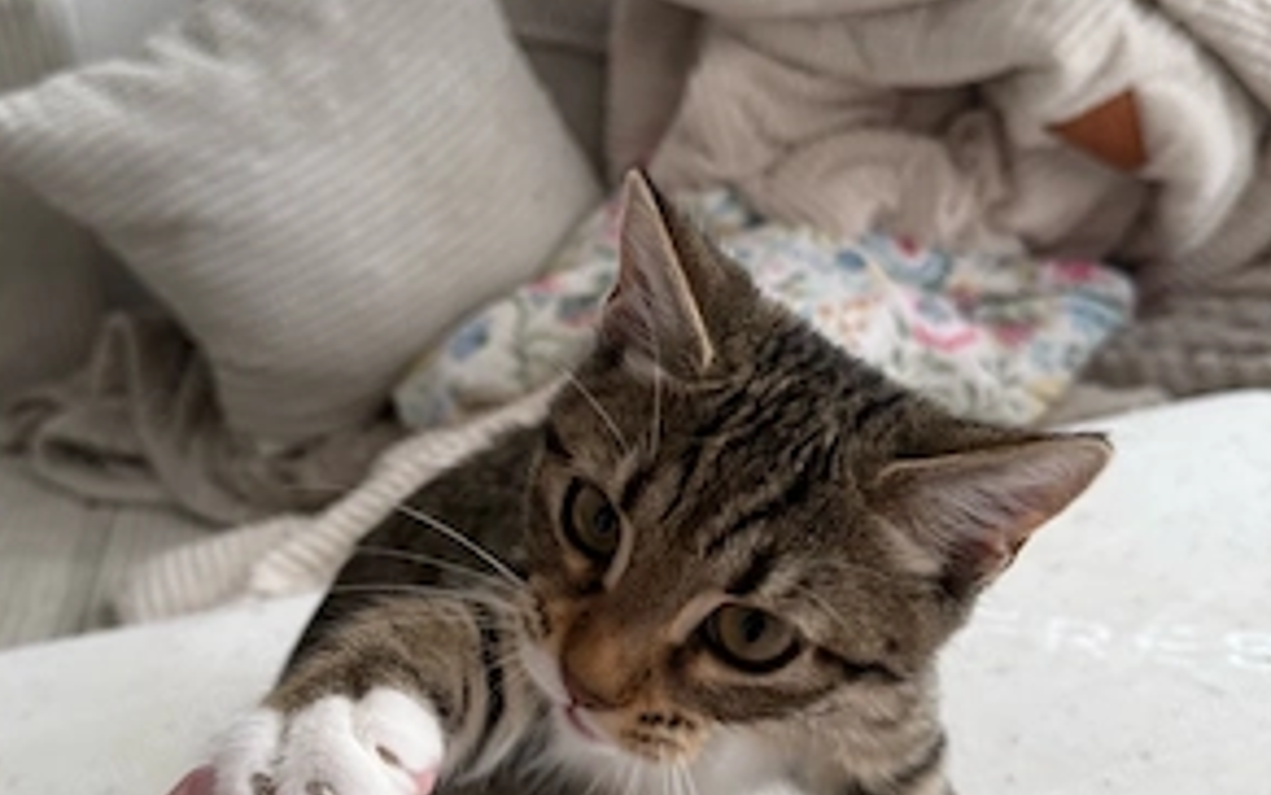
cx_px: 625
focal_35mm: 35
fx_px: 1213
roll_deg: +1.9
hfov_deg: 55.3
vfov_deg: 36.3
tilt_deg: -22.5
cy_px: 424
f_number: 1.78
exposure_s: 1/121
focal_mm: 6.76
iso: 125
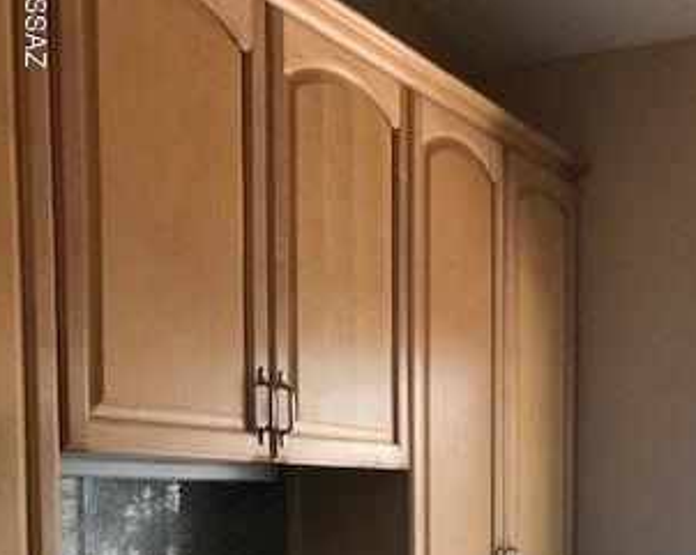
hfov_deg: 31.8
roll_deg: -0.4
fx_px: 1194
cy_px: 587
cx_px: 542
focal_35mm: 58
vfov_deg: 24.7
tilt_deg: -6.5
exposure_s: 1/17
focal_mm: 3.99
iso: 40
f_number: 1.8
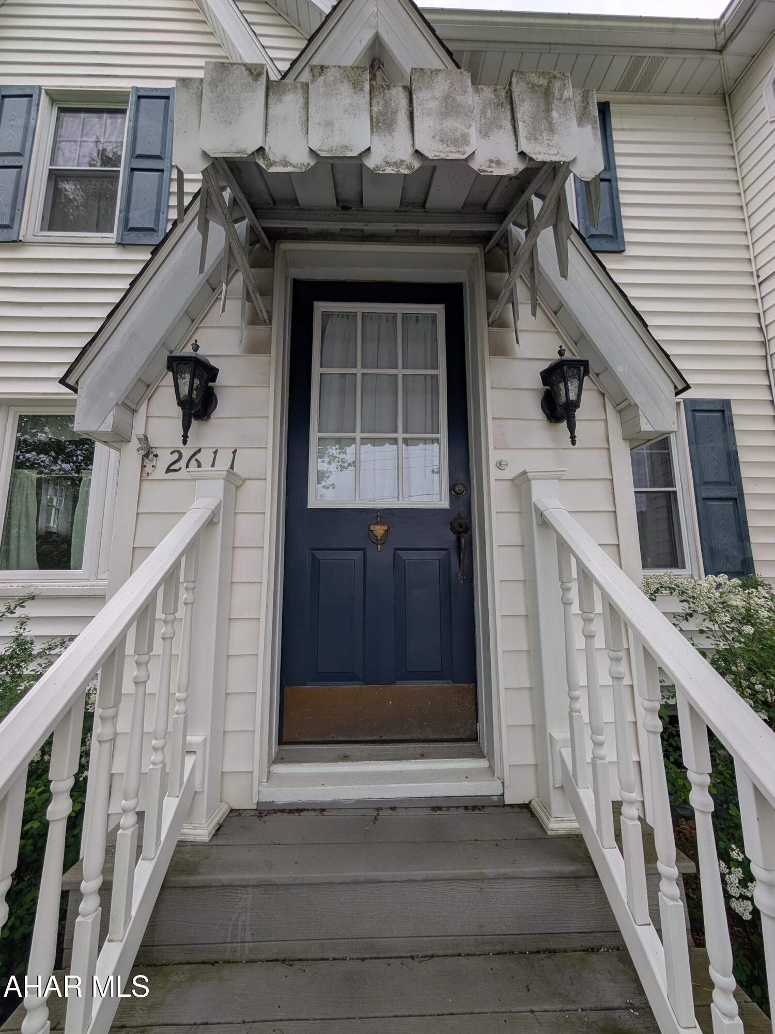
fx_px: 358
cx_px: 388
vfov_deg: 110.5
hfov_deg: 94.5
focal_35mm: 12
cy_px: 517
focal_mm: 2.02
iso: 63
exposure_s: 1/813
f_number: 1.7
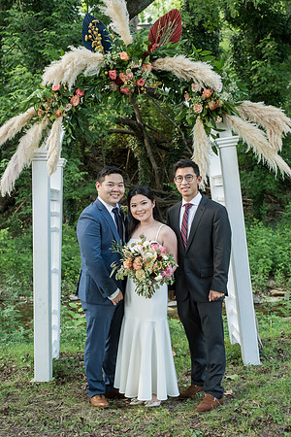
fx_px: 606
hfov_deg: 27.0
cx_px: 146
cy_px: 218
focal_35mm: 50
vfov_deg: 39.6
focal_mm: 50
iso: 1250
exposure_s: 1/125
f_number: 5.6
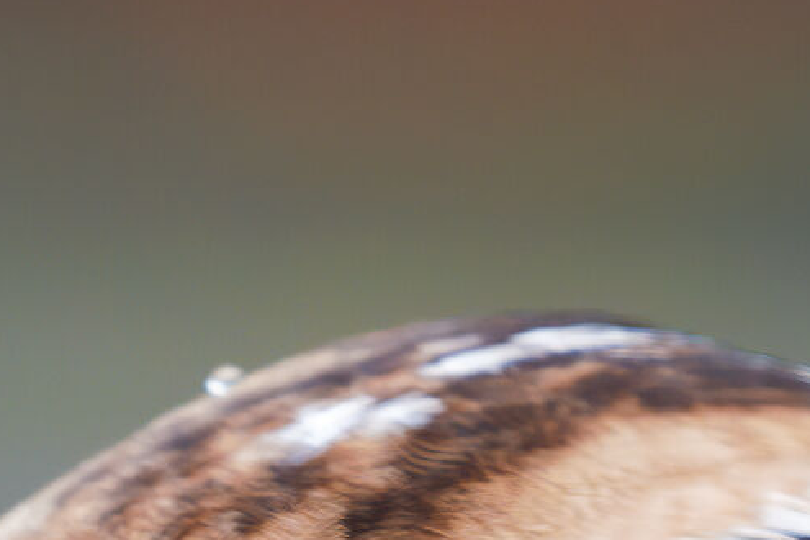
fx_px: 43669
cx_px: 244
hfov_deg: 1.1
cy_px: 1209
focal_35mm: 1941
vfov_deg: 0.7
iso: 1600
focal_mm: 400
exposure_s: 1/125
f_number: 5.6
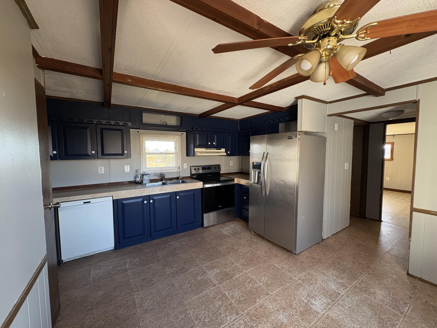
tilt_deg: -3.7
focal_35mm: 14
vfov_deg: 85.7
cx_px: 218
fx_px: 177
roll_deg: +0.7
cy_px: 164
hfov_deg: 102.1
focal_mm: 2.22
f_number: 2.2
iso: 200
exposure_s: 1/73
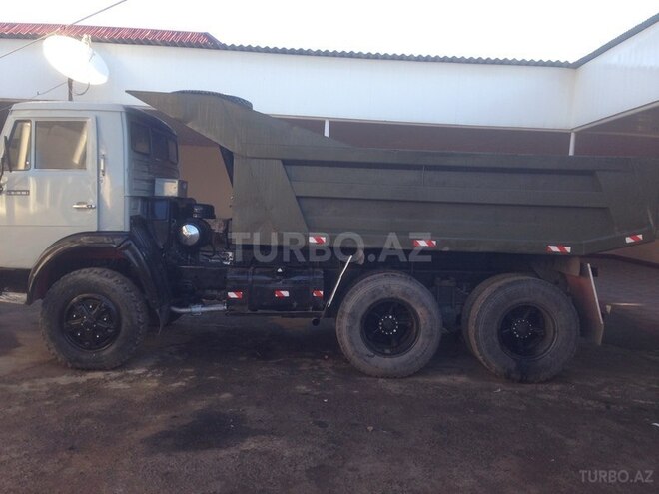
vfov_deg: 42.9
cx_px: 330
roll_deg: -2.3
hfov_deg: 55.4
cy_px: 247
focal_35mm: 33
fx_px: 628
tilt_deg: -4.5
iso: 50
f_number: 2.4
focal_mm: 4.12
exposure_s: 1/178
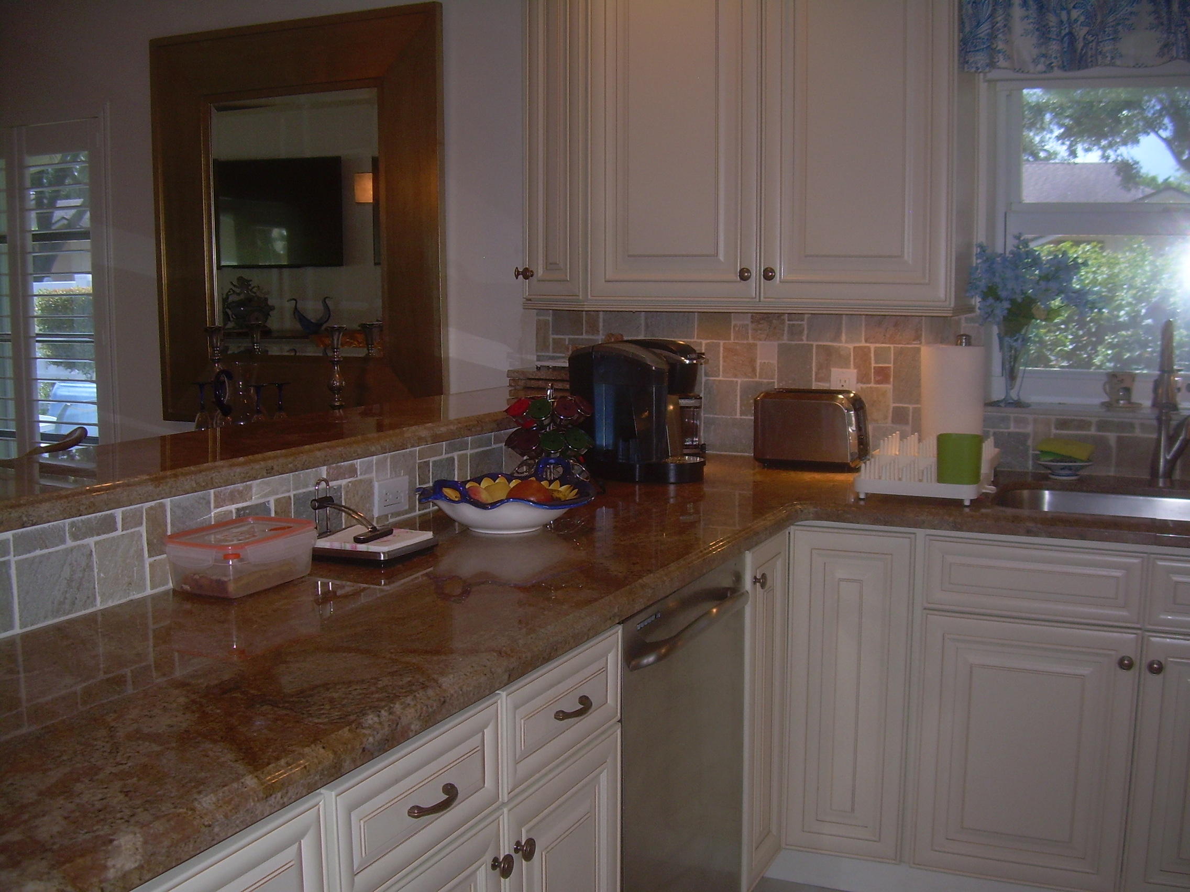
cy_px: 446
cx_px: 595
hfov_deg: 49.0
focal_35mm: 38
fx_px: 1306
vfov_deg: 37.7
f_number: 2.8
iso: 50
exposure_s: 1/60
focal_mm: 6.3
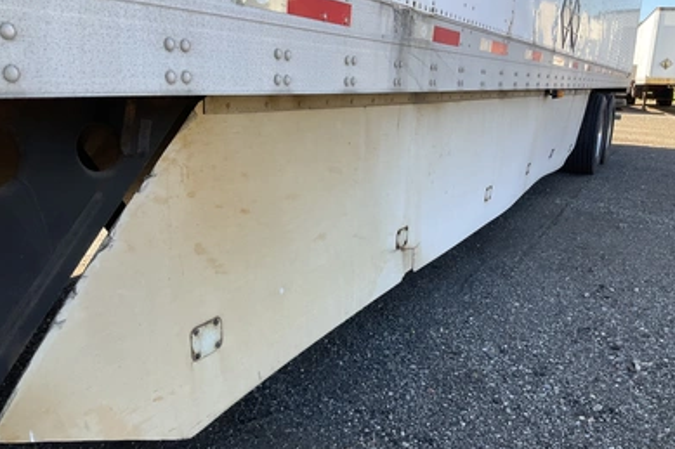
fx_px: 581
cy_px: 229
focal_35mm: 31
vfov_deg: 42.3
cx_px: 331
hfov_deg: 60.3
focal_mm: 3
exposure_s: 1/355
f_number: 1.8
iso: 25
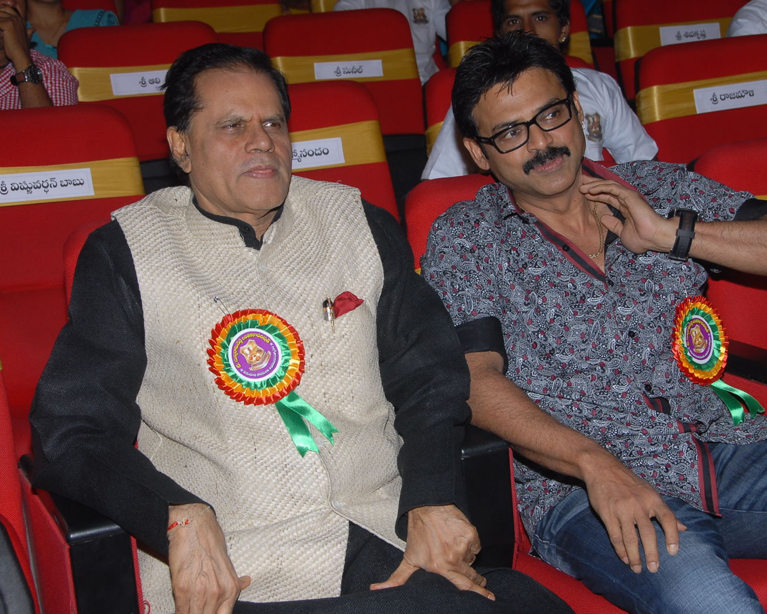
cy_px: 304
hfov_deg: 29.1
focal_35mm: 65
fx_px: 1476
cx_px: 415
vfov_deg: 23.5
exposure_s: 1/125
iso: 200
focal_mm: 38
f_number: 7.1
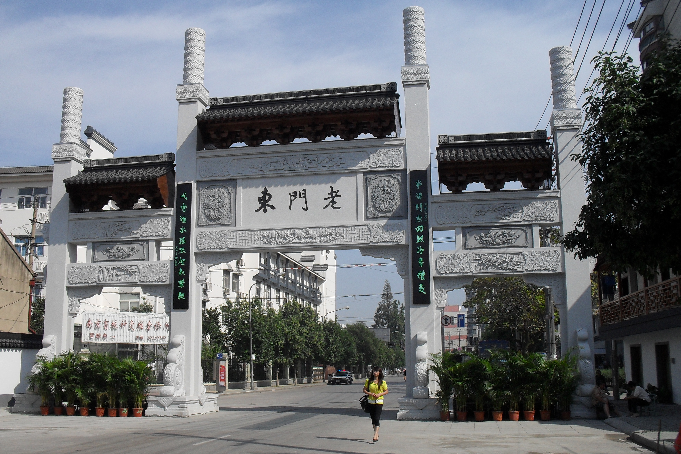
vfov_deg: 35.9
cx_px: 340
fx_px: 700
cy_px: 236
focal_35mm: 37
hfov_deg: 51.9
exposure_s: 1/350
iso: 100
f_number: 8.4
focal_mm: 6.3
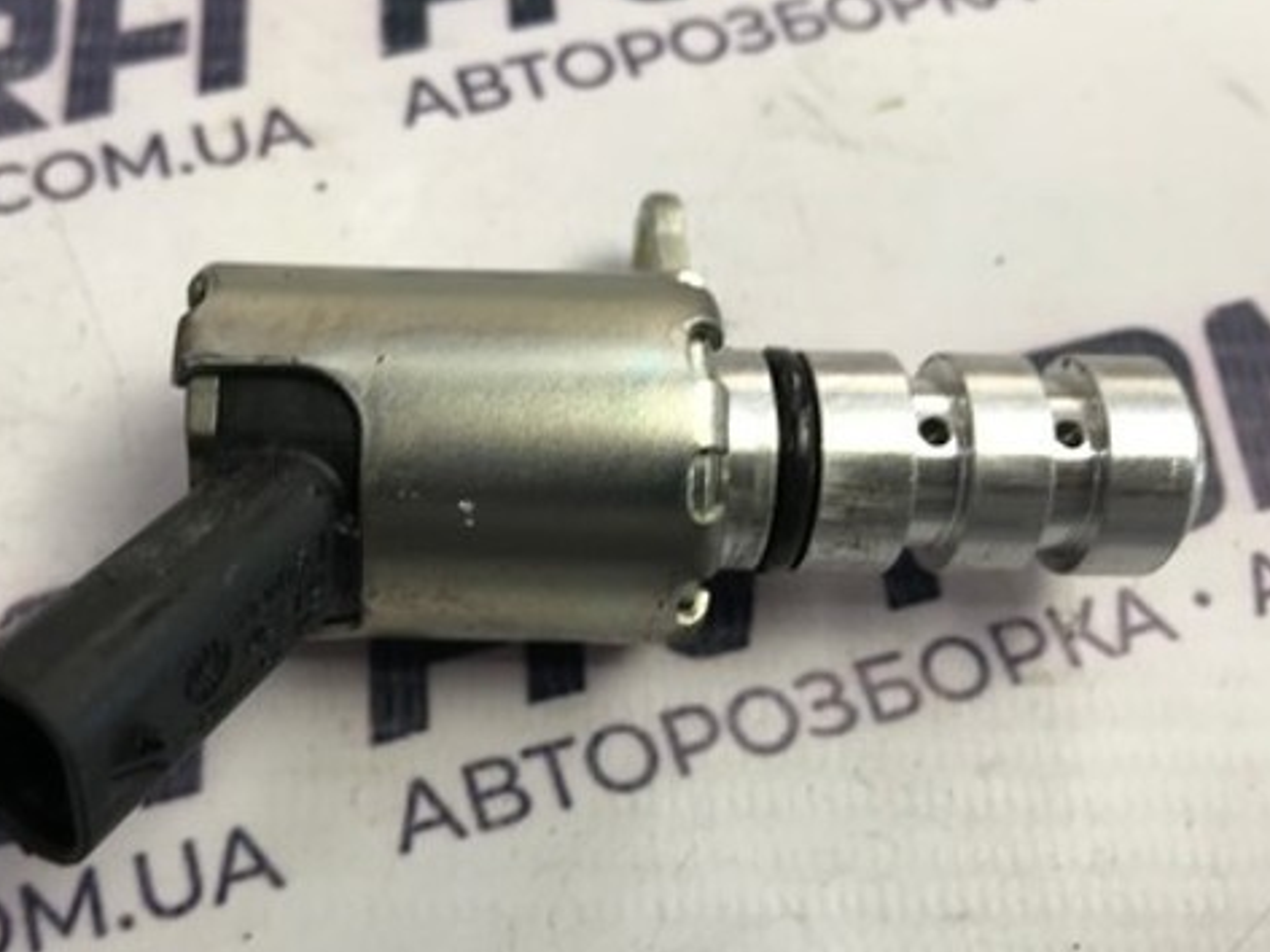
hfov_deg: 48.3
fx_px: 1394
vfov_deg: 37.7
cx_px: 436
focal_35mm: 38
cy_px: 522
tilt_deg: -66.2
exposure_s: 1/50
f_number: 1.8
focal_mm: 3.99
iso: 32
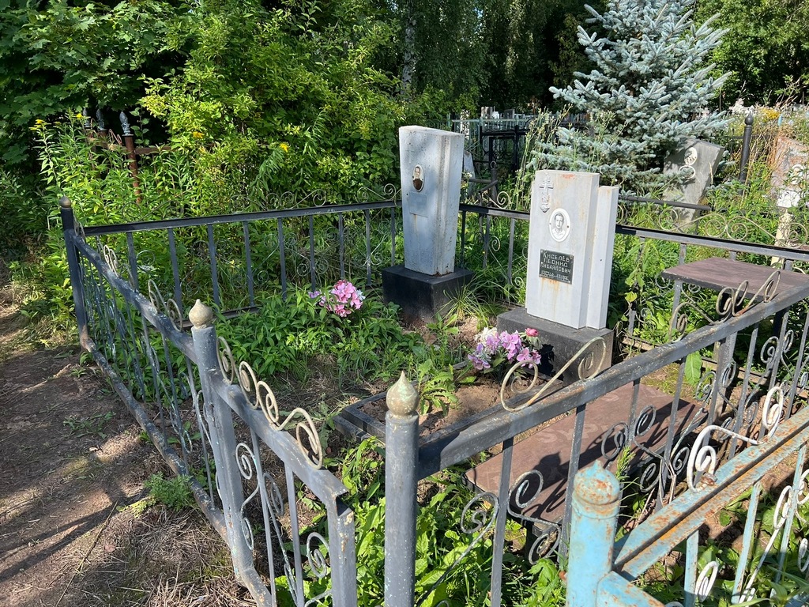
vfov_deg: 53.1
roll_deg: +1.1
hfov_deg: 67.3
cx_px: 404
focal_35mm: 26
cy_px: 304
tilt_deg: -20.9
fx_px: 608
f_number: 1.5
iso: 50
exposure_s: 1/1412
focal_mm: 5.7
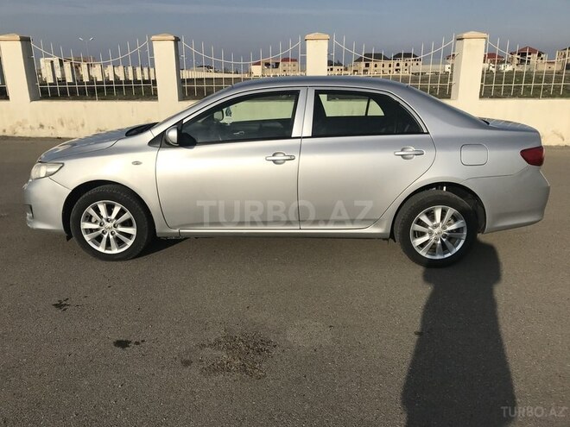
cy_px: 214
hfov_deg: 63.4
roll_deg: -1.2
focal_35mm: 28
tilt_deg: -18.2
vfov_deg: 49.7
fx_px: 461
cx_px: 285
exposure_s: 1/5319
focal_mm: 3.99
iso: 20
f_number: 1.8
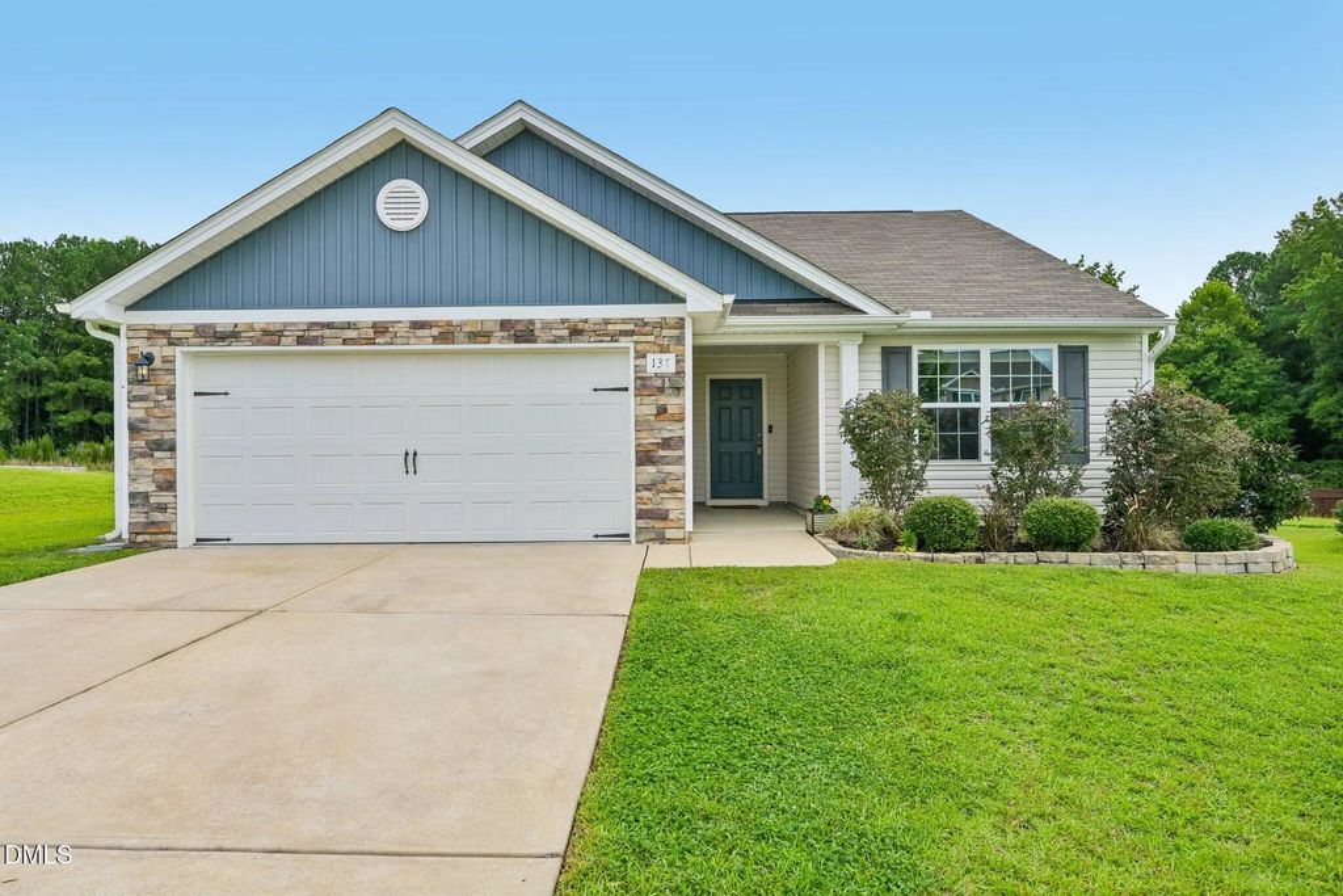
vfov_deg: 61.9
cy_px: 448
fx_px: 746
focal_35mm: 20
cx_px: 672
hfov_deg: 84.0
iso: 100
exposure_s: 1/400
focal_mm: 20
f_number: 8
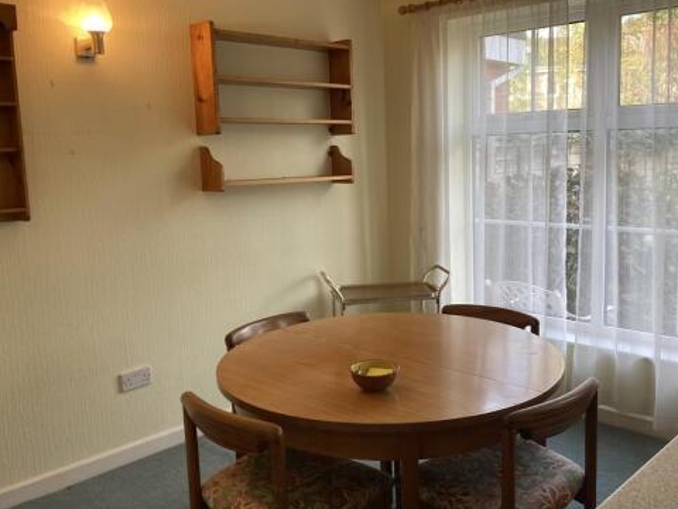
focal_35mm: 34
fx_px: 666
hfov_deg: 53.8
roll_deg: +0.6
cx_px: 388
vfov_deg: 41.8
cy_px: 245
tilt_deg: -7.5
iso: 80
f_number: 1.8
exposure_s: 1/100
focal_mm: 3.99
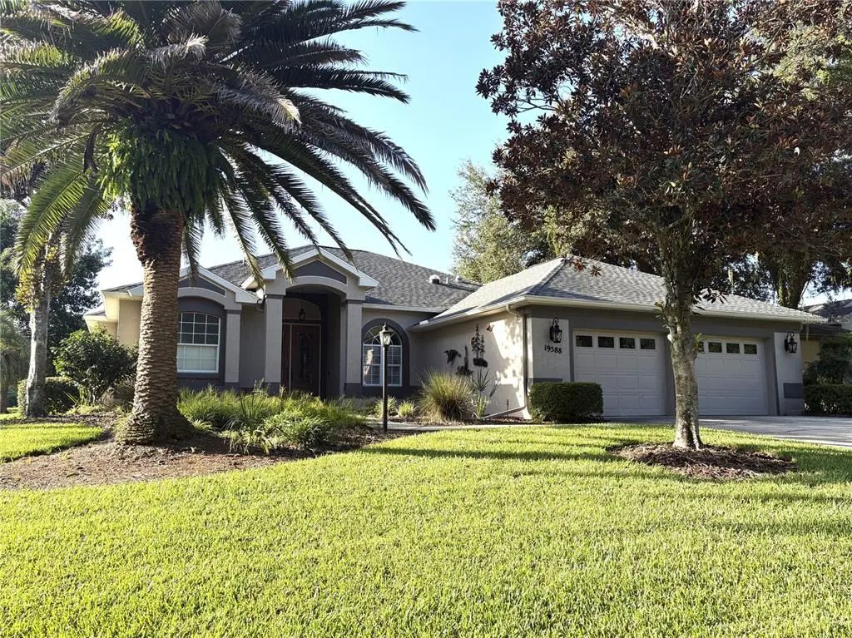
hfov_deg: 67.3
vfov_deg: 53.0
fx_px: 640
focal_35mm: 26
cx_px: 426
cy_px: 319
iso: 50
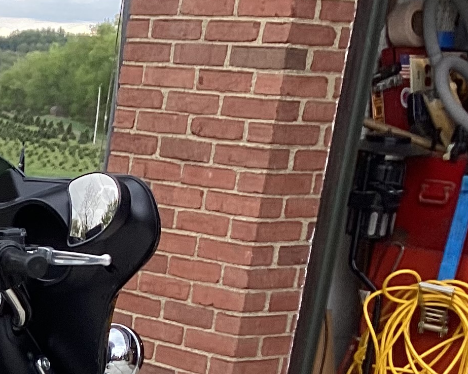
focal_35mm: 107
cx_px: -305
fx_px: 1482
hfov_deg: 15.9
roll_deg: -1.6
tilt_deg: -17.0
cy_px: 557
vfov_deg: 13.6
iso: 40
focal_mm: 3.3
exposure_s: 1/120
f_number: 2.4
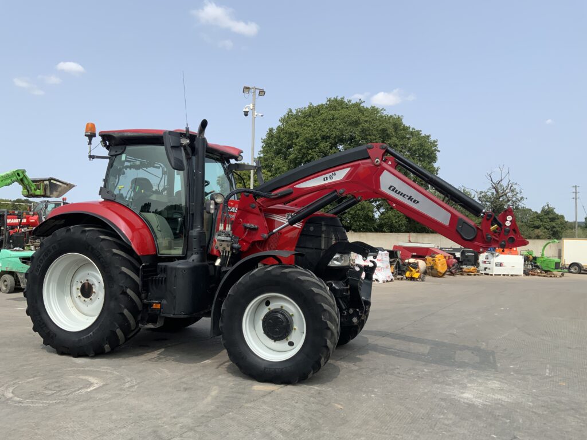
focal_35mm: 29
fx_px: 492
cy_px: 220
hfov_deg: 61.7
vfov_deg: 48.2
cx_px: 294
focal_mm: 3
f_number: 1.8
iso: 16
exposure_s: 1/1786
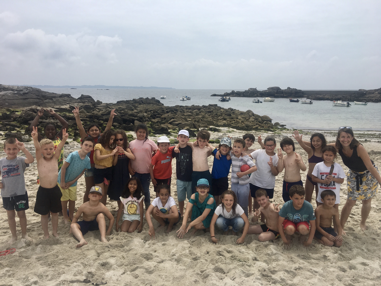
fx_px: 319
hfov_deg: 61.7
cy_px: 143
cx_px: 190
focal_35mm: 29
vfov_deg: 48.2
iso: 25
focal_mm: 4.15
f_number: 2.2
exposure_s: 1/2959
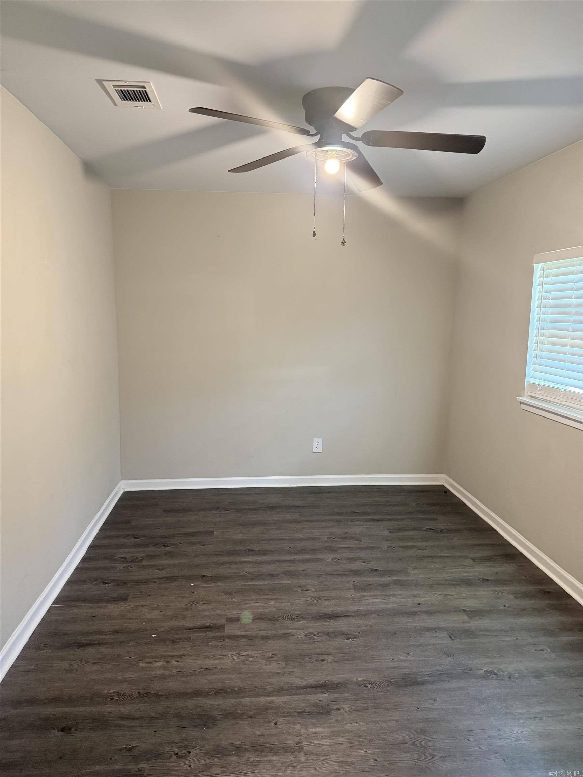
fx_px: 539
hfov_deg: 56.8
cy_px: 388
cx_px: 292
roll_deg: -0.8
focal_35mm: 24
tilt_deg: -8.6
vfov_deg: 71.6
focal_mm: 6.76
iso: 500
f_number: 1.78
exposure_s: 1/60
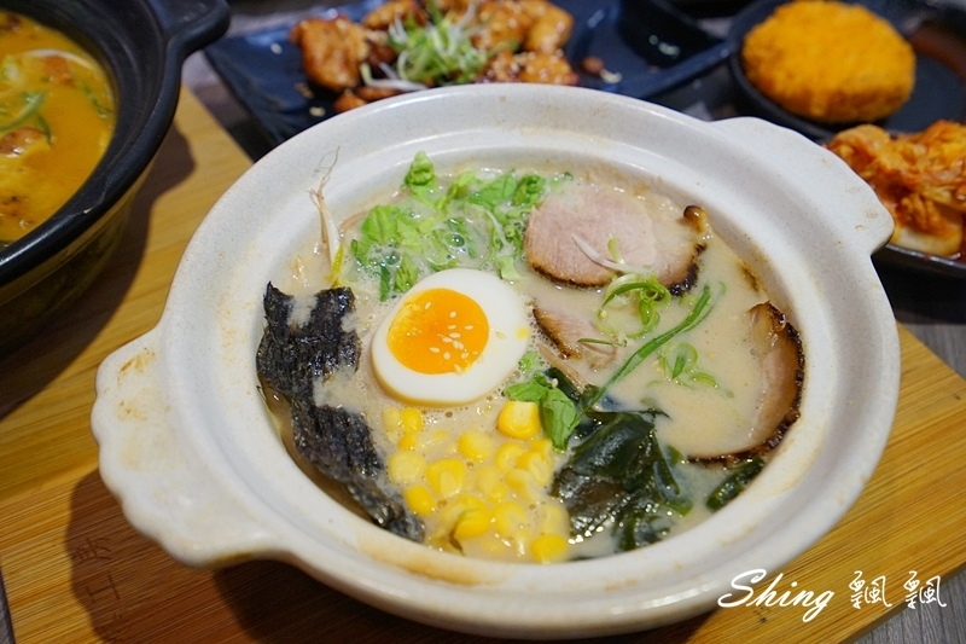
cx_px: 483
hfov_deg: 54.4
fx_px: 939
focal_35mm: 35
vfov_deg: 37.8
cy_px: 322
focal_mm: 35
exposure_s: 1/80
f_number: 5.6
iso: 1250
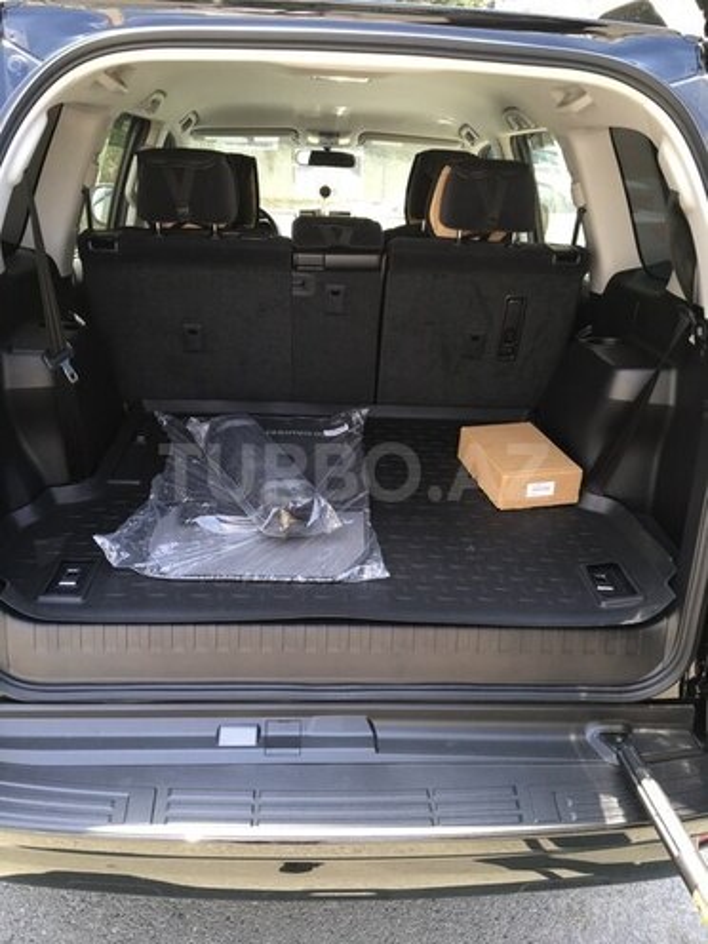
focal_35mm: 29
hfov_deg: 48.2
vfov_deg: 61.7
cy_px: 472
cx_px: 354
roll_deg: -2.1
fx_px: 791
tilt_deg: -23.2
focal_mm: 4.15
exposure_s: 1/100
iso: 32
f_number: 2.2
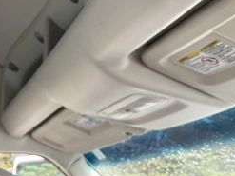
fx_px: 319
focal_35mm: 47
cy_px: 42
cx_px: 64
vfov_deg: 30.3
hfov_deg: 39.5
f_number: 1.8
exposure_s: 1/73
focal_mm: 3
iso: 64
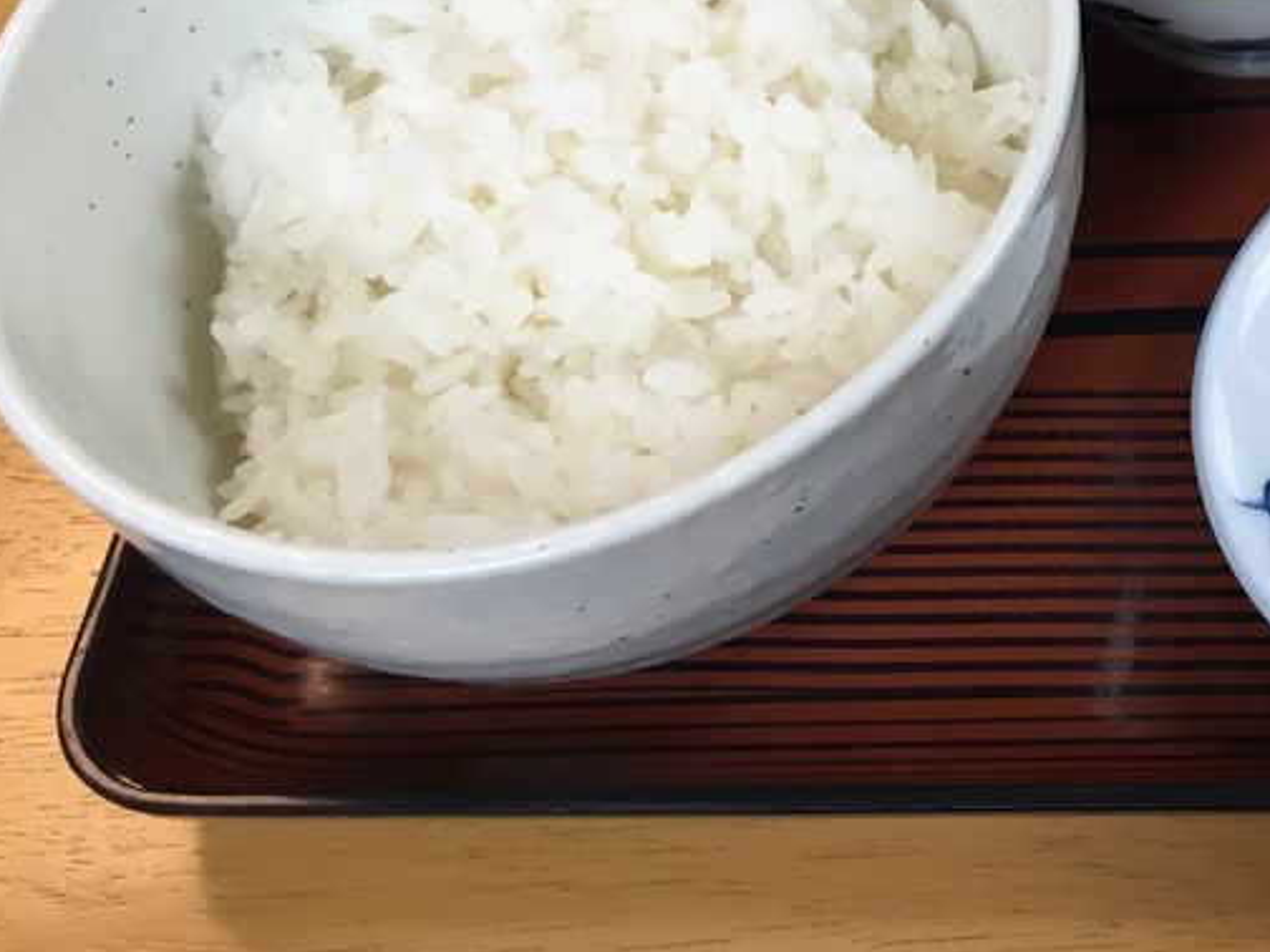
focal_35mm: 69
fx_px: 2531
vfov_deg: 20.2
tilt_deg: -48.6
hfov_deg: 25.5
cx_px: 1497
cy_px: -144
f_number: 2.2
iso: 32
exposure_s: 1/40
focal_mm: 4.15
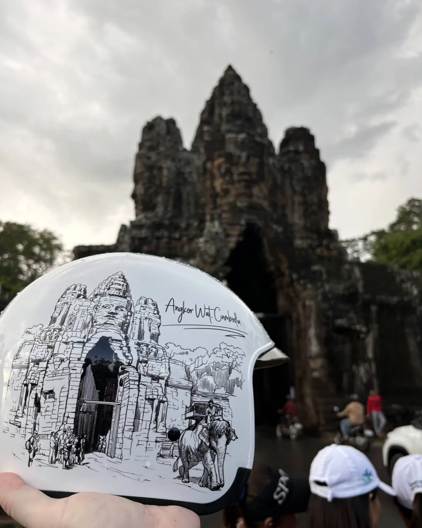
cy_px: 280
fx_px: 437
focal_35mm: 28
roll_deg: -0.1
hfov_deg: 51.5
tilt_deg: +18.3
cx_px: 206
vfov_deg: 62.2
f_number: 1.6
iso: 50
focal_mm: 5.96
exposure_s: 1/453
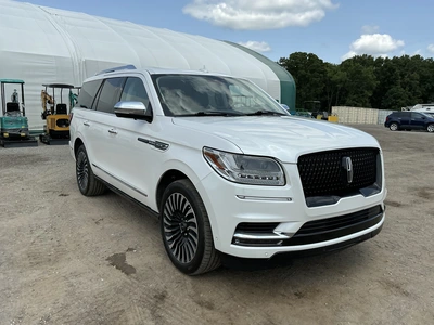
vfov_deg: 49.7
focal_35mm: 28
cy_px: 162
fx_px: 351
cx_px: 217
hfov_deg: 63.4
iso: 25
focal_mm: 3
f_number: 1.8
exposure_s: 1/2320
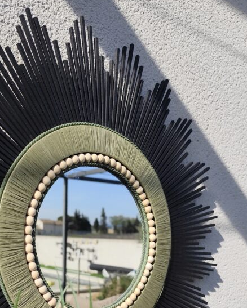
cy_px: 254
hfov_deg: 35.3
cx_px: 81
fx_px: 384
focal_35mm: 42
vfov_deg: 41.6
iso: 50
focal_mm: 6.14
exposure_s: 1/1156
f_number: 1.65
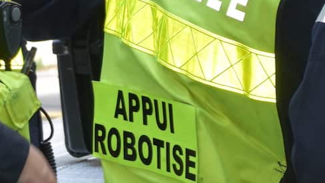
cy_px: -39
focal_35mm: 254
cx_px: 269
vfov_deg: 4.8
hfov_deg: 8.5
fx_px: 2190
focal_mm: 44
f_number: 5
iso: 180
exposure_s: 1/200
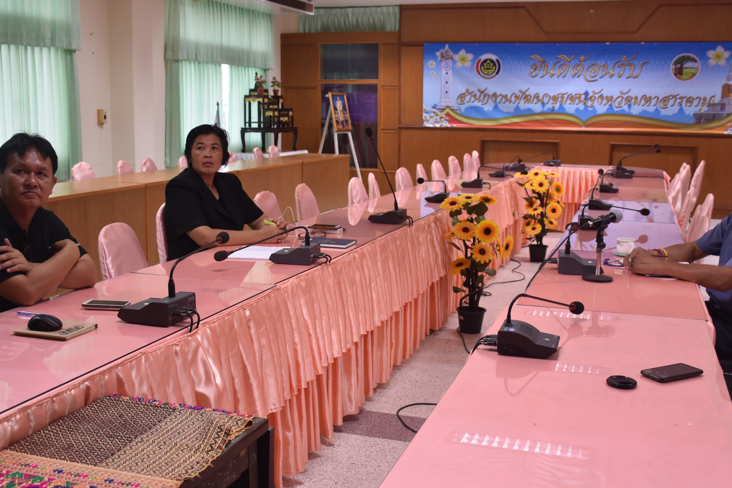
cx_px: 364
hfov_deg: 48.5
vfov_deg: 33.4
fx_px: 813
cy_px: 251
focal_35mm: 40
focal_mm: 20
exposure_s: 1/60
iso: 500
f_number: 4
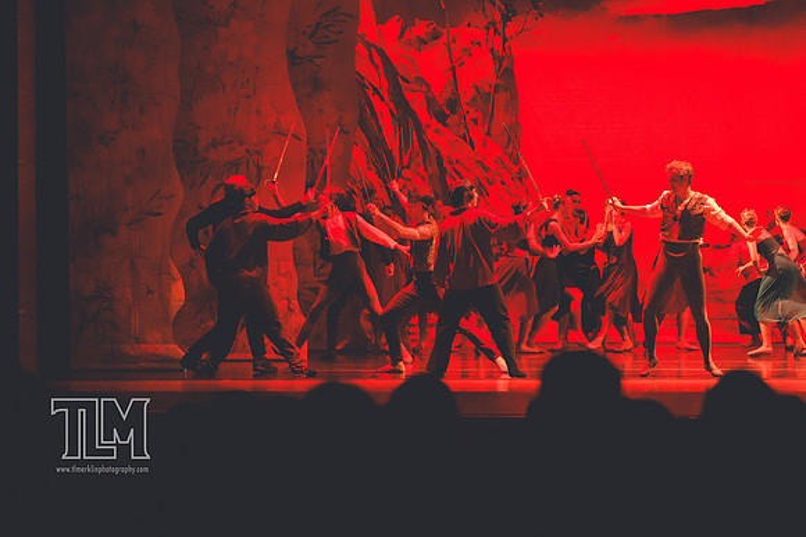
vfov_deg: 10.1
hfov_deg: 15.2
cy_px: 268
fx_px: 3021
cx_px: 403
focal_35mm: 135
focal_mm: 90
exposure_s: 1/400
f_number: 2.8
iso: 12800
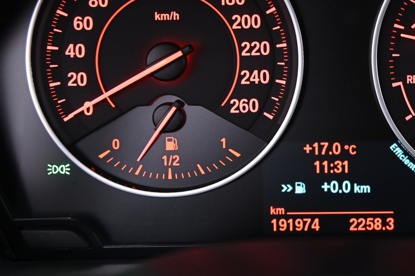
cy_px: 77
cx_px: 344
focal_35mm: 85
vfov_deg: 16.0
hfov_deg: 23.5
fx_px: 979
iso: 2000
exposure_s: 1/15
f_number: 4
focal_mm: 40
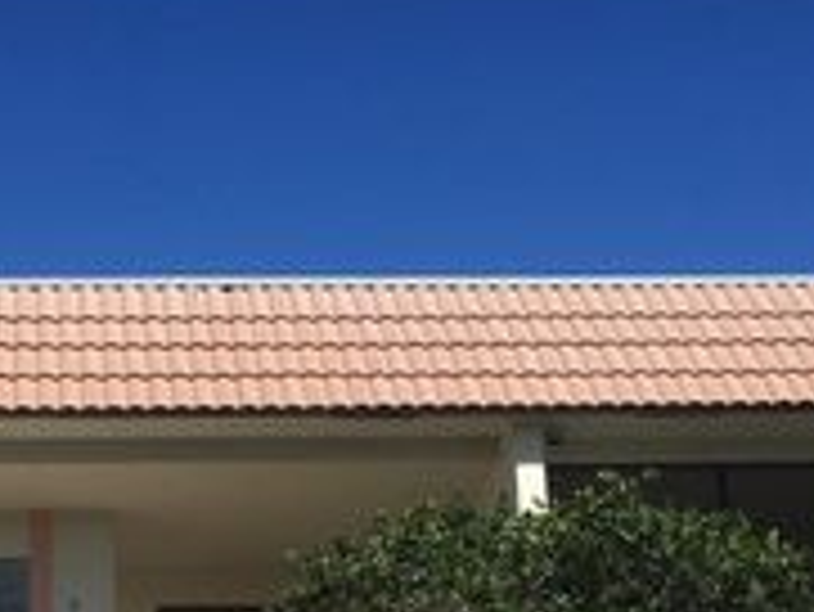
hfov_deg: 23.9
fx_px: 1882
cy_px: 704
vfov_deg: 17.7
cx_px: 135
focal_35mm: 80
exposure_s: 1/2653
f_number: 2.2
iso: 25
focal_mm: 4.15
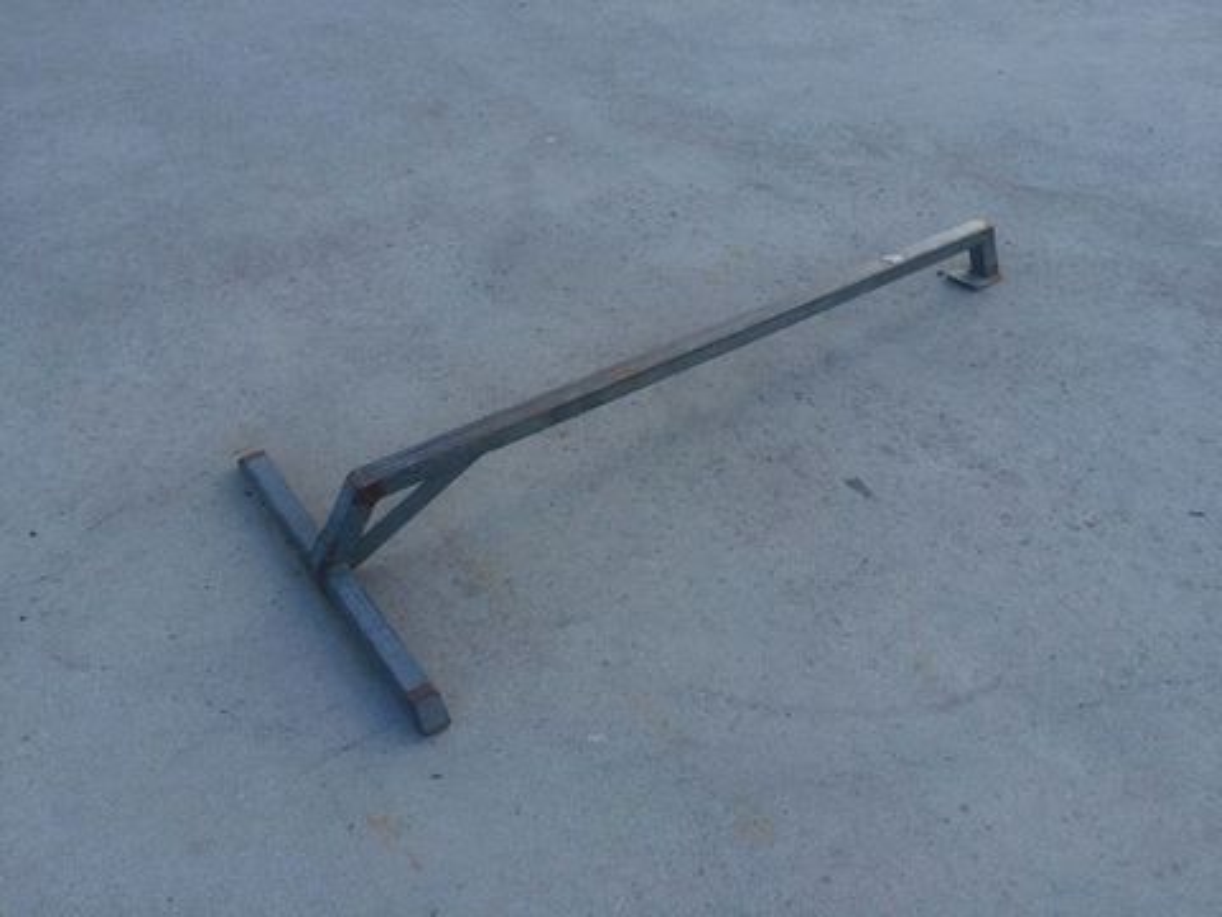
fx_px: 1024
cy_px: 458
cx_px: 611
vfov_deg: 48.2
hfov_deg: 61.7
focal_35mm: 29
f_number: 2.2
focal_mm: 4.15
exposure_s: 1/283
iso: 32
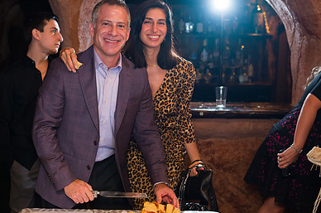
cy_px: 110
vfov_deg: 23.7
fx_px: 507
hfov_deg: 35.0
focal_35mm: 57
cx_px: 126
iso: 1250
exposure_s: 1/200
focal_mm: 38
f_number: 4
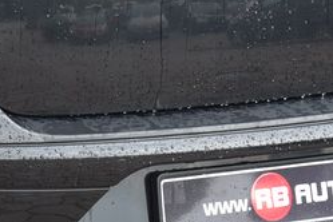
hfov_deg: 9.8
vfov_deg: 6.6
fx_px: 1905
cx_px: -74
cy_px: -39
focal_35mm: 206
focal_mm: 50
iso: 500
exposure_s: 1/125
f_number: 5.6
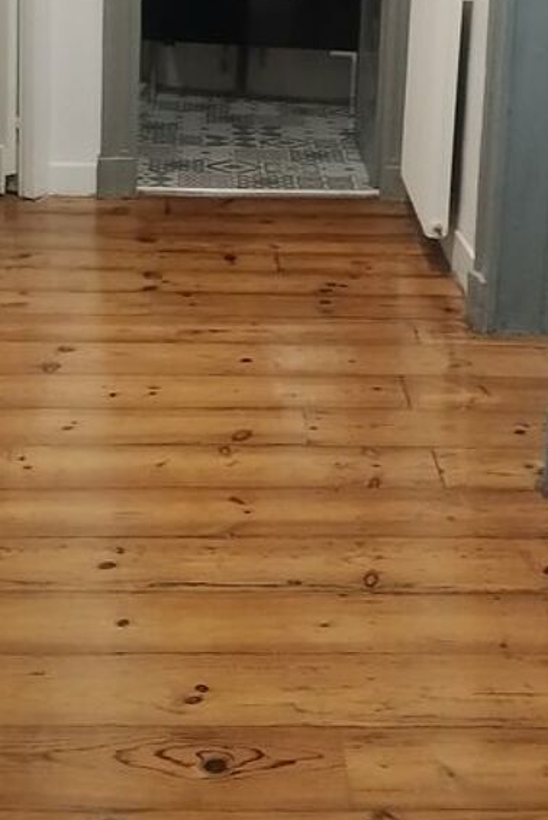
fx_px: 1619
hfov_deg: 19.2
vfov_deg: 27.4
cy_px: 86
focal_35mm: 71
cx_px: 191
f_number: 1.8
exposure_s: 1/33
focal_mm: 4.22
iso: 500
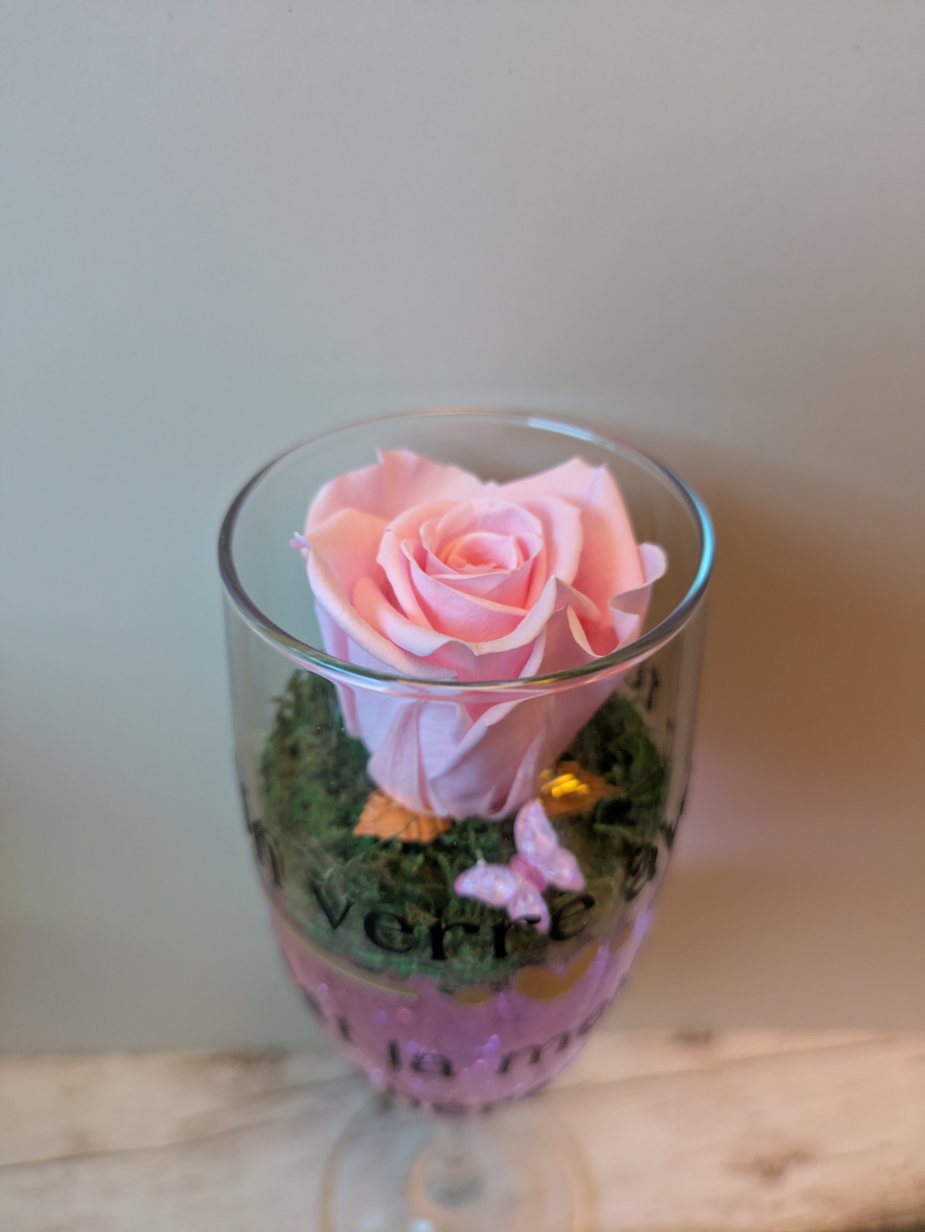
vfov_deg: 69.4
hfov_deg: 54.9
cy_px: 616
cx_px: 462
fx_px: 890
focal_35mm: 25
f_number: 1.89
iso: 494
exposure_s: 1/50
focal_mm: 5.43
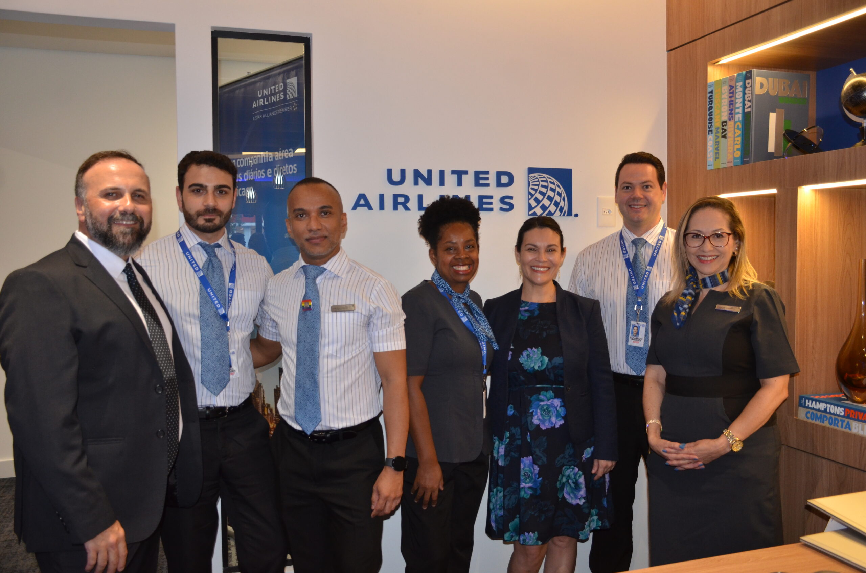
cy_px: 286
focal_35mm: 33
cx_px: 433
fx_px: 792
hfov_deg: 57.3
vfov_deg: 39.8
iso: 800
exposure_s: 1/60
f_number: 3.5
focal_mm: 22
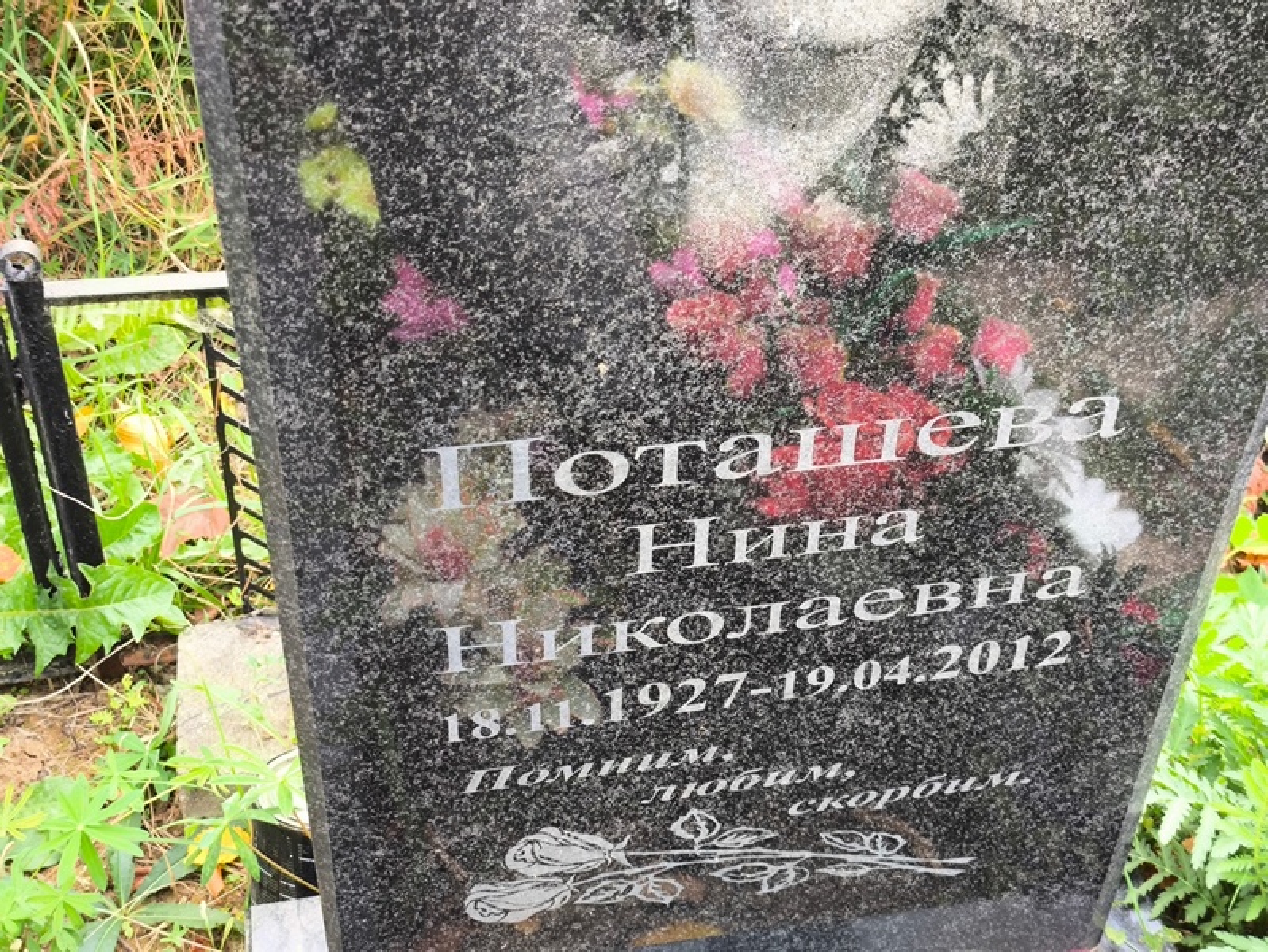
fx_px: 1832
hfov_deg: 38.2
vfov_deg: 29.1
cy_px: 476
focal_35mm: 50
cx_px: 634
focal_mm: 4.71
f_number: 1.7
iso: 80
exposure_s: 1/60
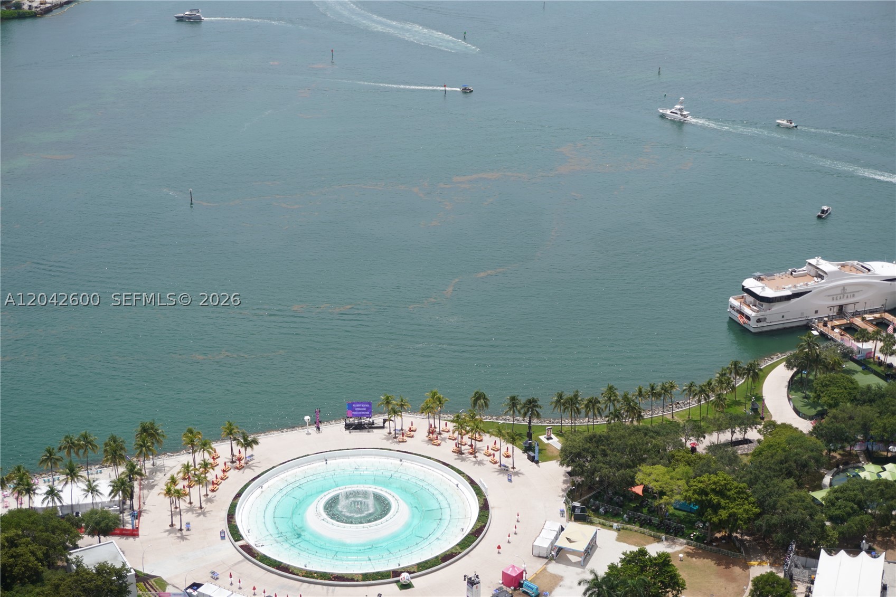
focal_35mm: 52
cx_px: 448
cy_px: 298
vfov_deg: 25.7
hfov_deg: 37.9
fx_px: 1306
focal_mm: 35
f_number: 5.6
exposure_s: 1/800
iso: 100
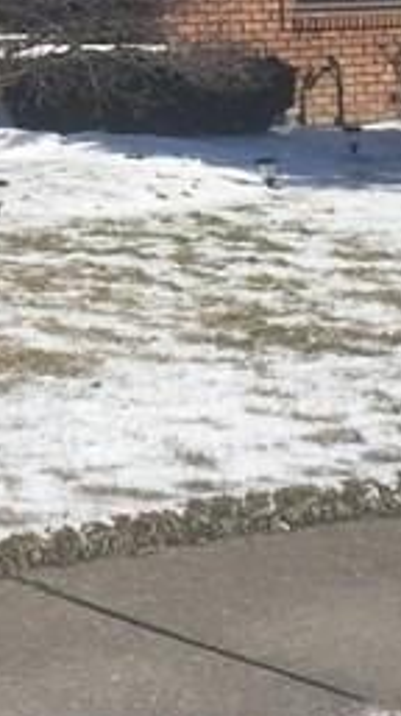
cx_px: -334
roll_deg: +1.6
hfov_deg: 9.1
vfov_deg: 16.1
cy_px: -226
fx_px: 2389
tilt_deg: +5.5
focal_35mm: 126
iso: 32
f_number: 2.2
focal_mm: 4.15
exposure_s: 1/3968
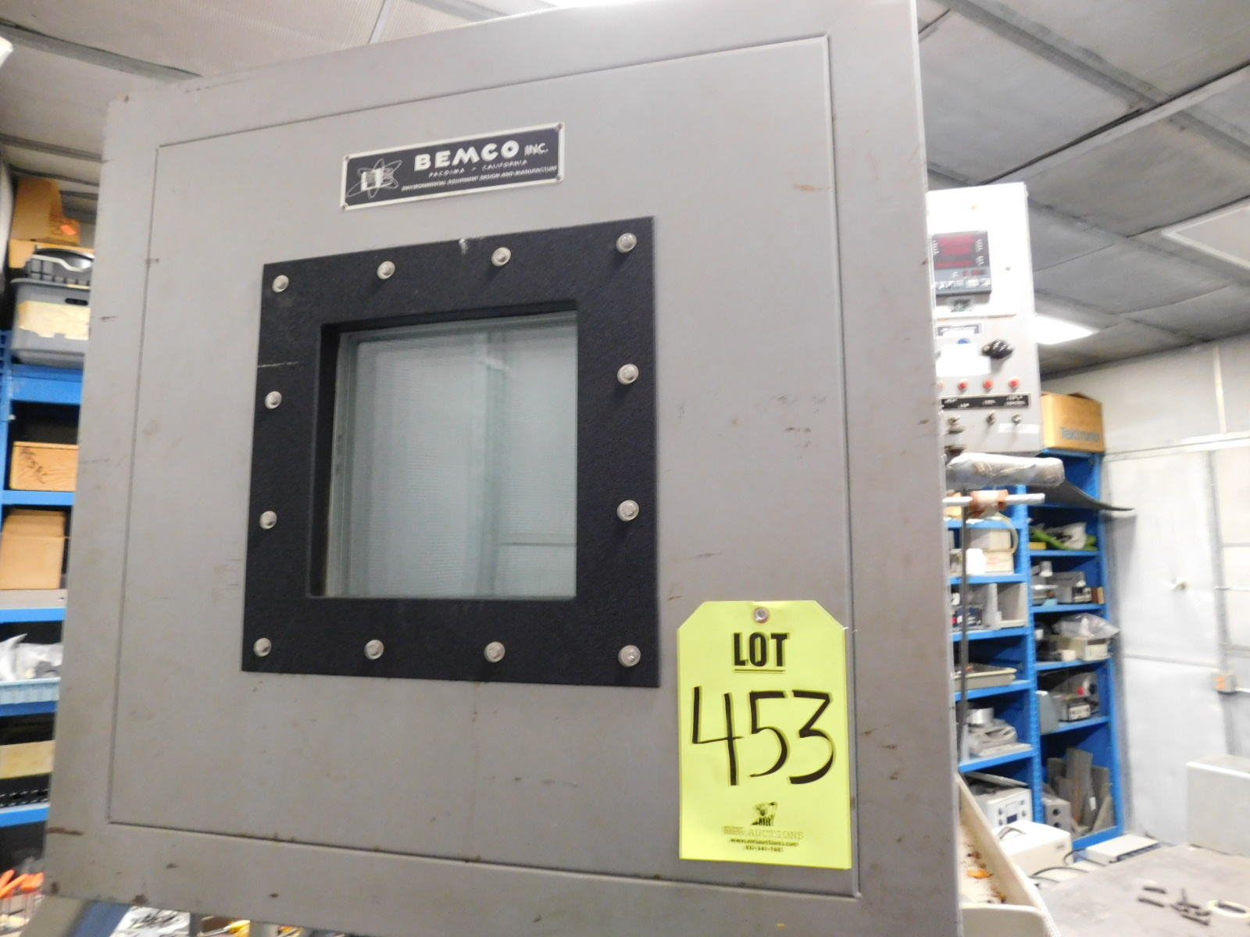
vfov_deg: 58.9
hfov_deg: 73.9
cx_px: 625
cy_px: 468
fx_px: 831
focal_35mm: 23
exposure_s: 1/8
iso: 450
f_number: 3
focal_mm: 4
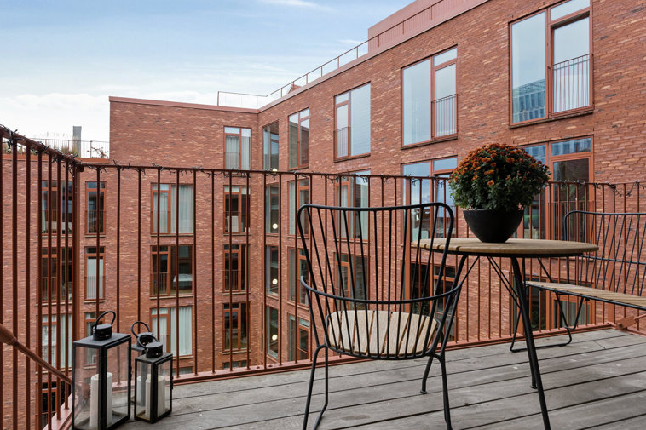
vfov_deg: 62.4
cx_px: 320
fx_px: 355
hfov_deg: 84.6
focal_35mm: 20
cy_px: 222
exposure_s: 1/125
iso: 400
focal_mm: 12.5
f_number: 7.1
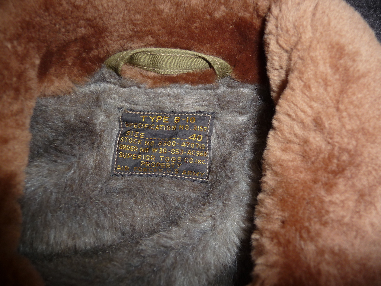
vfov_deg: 49.7
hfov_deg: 63.4
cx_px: 190
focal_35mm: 28
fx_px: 308
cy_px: 143
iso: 100
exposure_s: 1/30
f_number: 3.3
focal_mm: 4.7
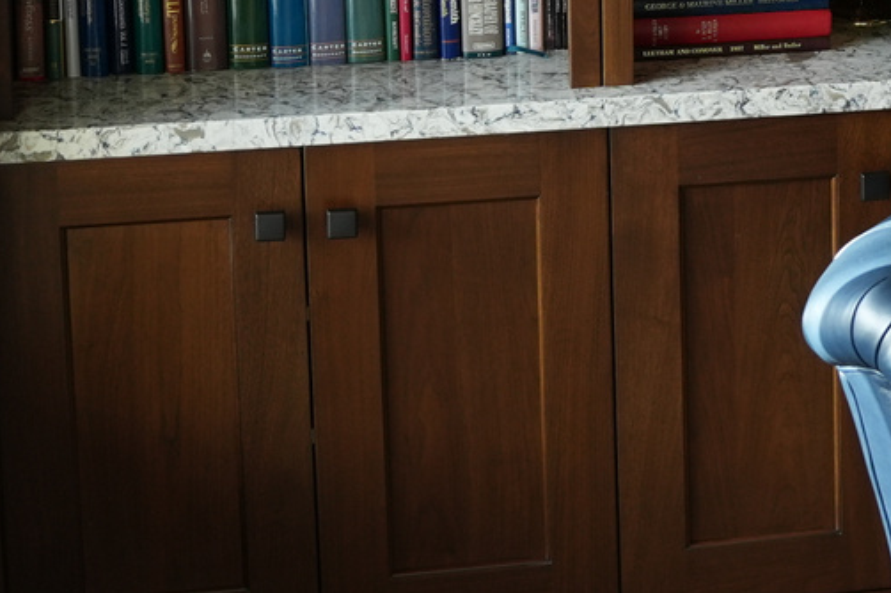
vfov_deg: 9.1
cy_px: -308
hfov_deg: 12.7
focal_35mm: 147
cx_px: 1628
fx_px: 3636
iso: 250
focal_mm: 24
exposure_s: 1/40
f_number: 2.8
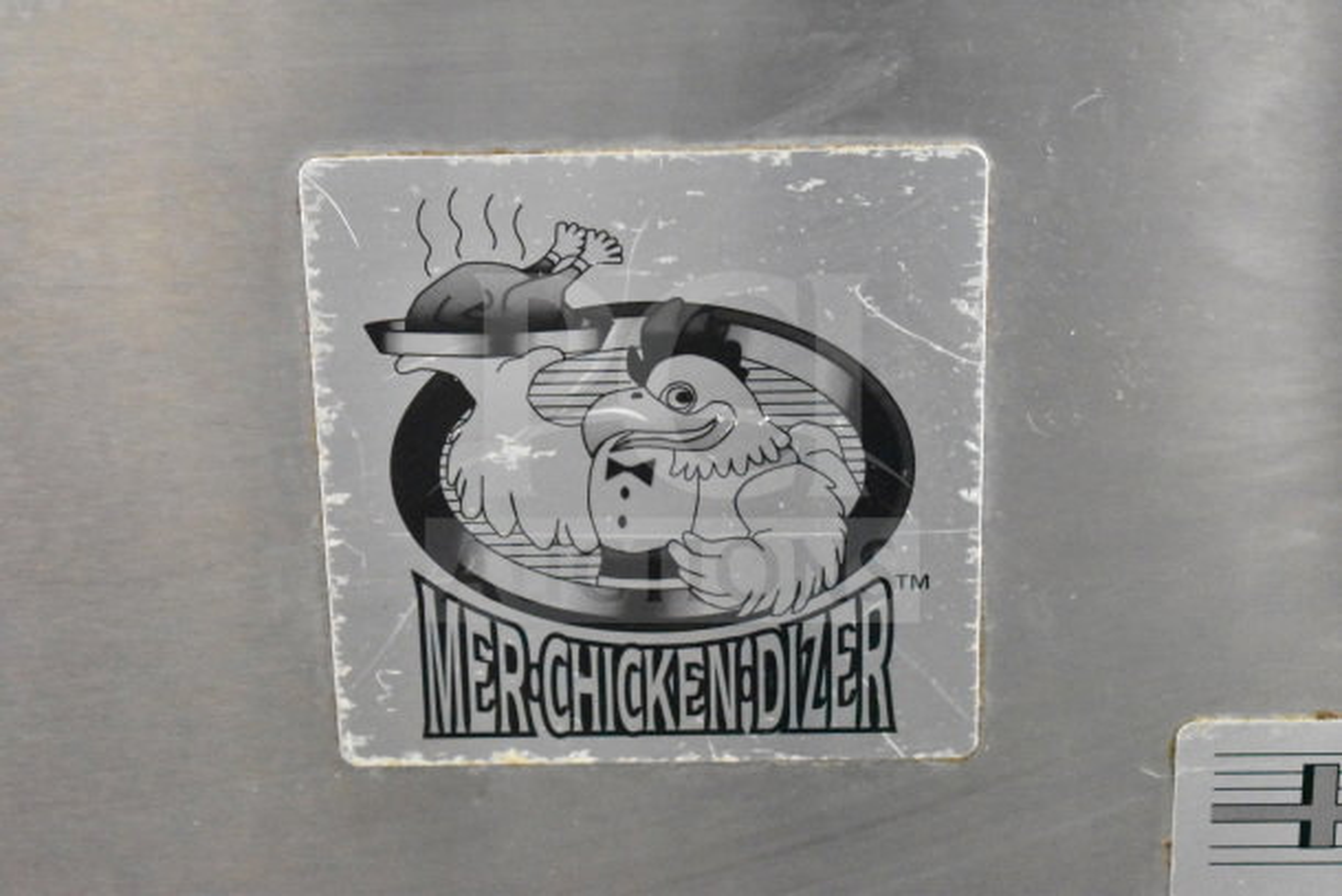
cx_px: 671
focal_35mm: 82
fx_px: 3076
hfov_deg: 24.6
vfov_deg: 16.6
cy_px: 448
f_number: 5.6
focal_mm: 55
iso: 18000
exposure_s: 1/100
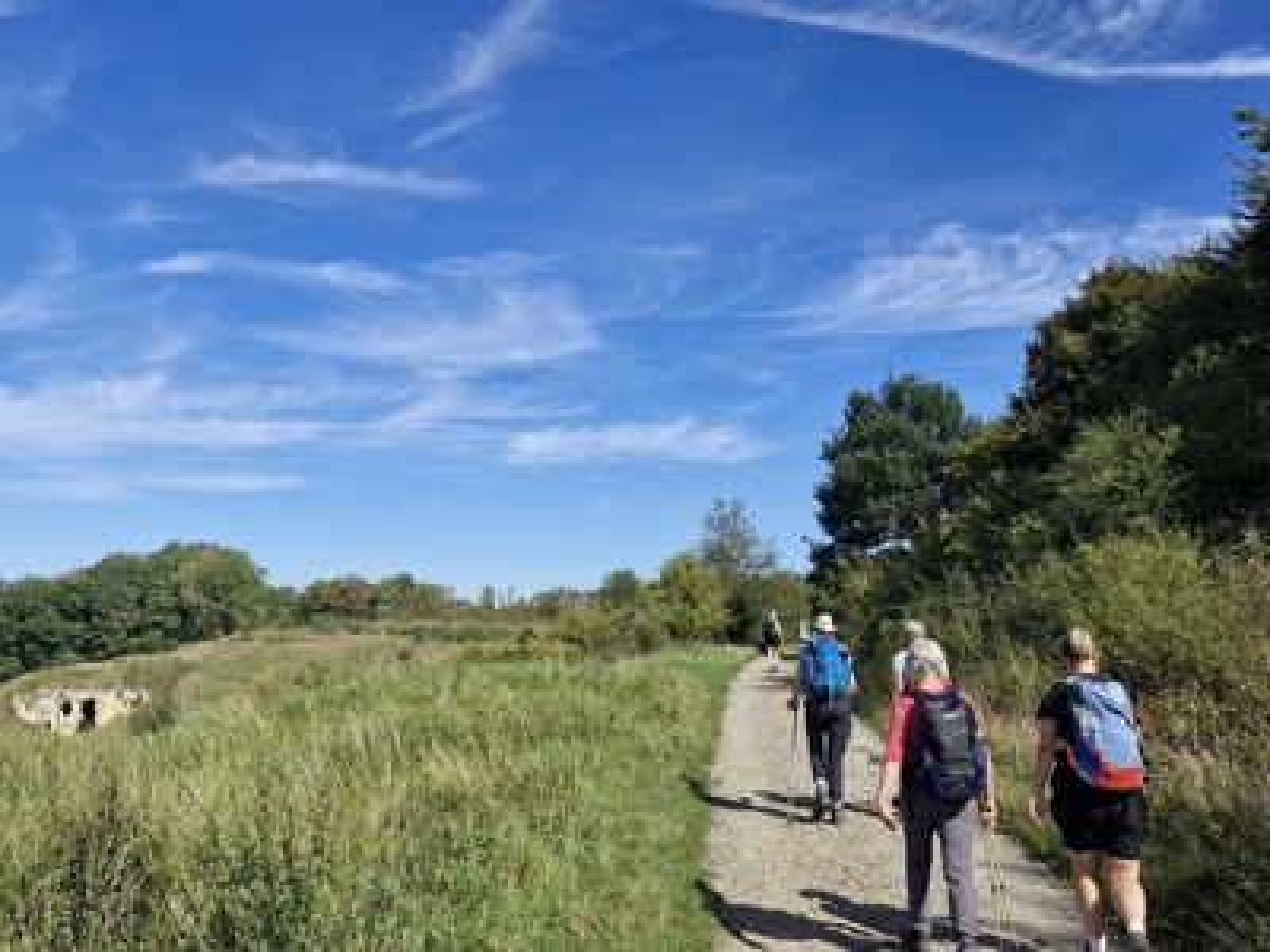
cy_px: 476
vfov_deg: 58.9
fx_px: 844
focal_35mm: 23
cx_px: 635
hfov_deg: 73.9
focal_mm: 5.54
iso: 50
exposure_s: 1/2176
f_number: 1.8
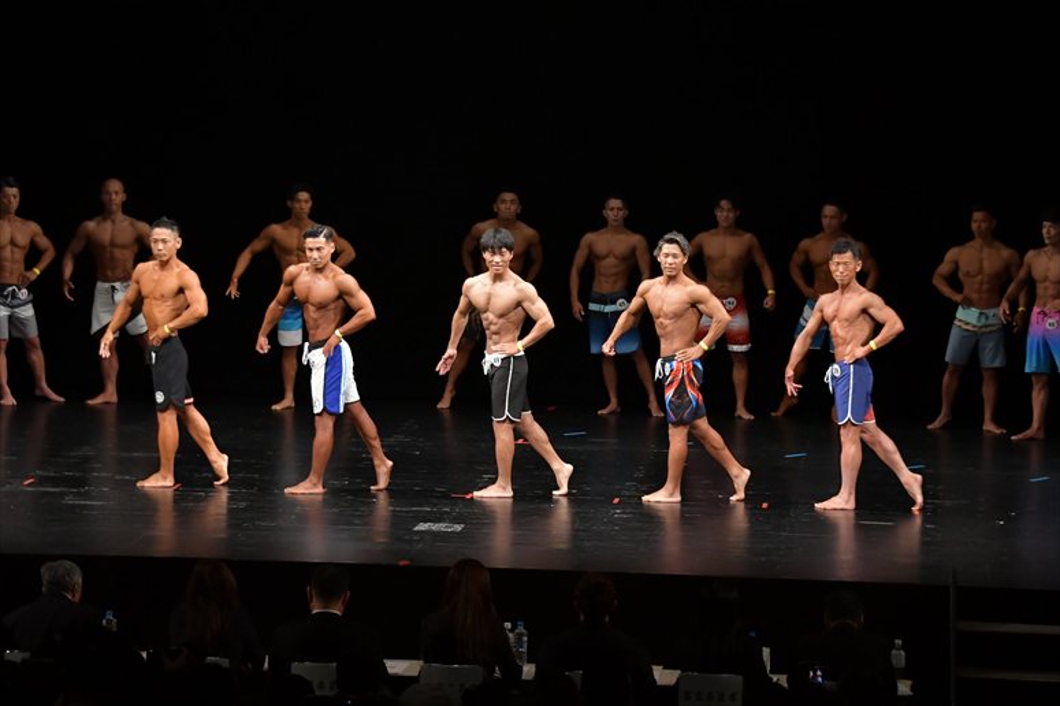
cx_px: 530
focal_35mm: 127
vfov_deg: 10.8
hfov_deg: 16.1
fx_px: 3738
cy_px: 353
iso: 3200
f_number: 5.6
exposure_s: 1/400
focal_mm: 85
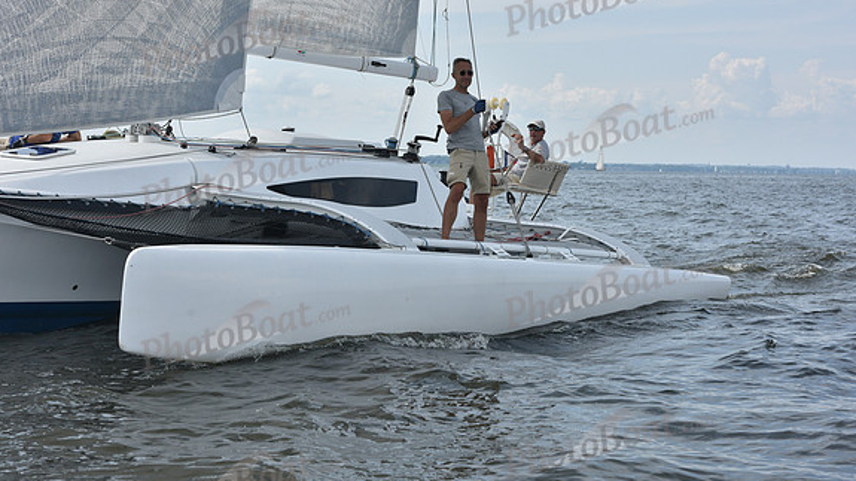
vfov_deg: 16.3
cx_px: 429
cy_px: 233
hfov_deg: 28.6
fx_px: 1679
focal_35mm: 74
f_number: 8
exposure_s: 1/1250
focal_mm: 70
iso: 320
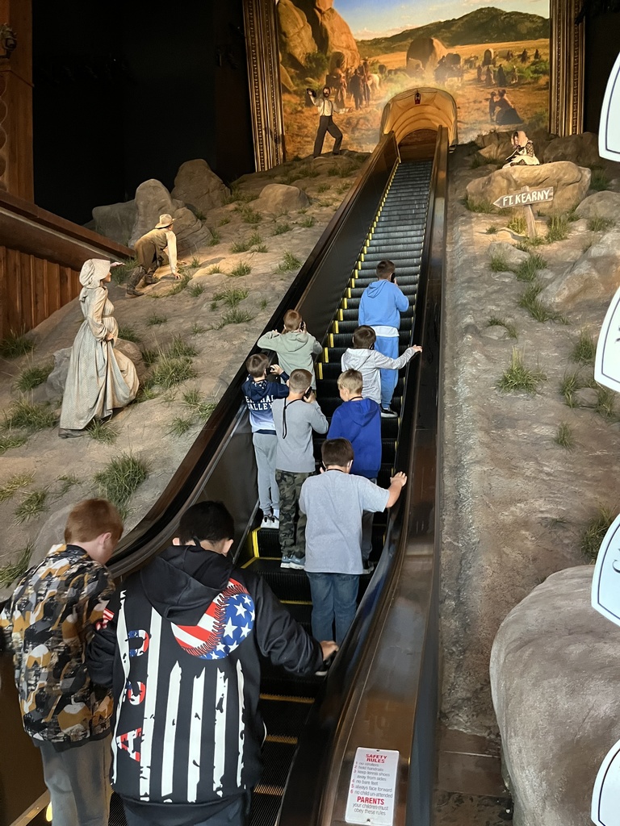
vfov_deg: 67.3
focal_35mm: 26
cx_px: 310
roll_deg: +1.0
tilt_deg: -1.4
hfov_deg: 53.1
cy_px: 413
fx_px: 621
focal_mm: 5.1
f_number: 1.6
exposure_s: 1/30
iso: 640
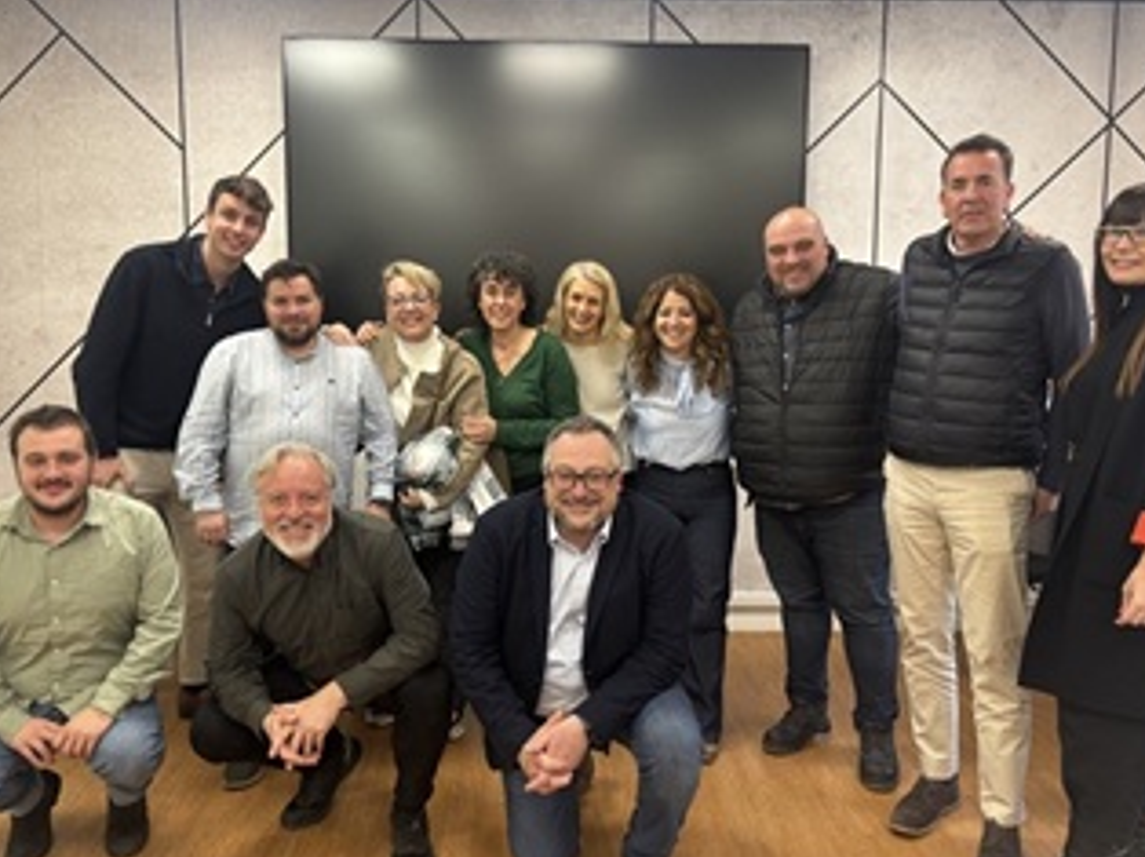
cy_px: 416
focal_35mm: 29
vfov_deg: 48.2
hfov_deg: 61.7
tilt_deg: -6.4
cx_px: 554
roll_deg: -0.3
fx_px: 959
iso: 100
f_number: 1.6
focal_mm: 5.96
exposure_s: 1/50
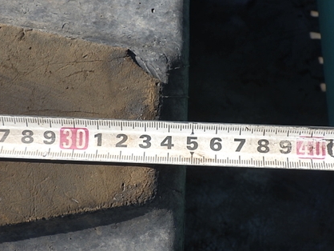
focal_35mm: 39
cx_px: 186
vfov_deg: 36.9
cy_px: 122
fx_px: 377
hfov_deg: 47.7
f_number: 4.6
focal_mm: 6.1
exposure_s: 1/500
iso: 125
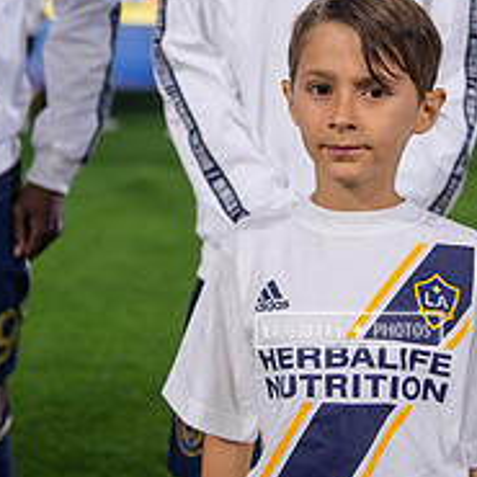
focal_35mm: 91
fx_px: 1419
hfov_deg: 19.0
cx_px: 348
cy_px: 129
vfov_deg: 19.0
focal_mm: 44
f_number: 2.8
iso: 640
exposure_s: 1/1250
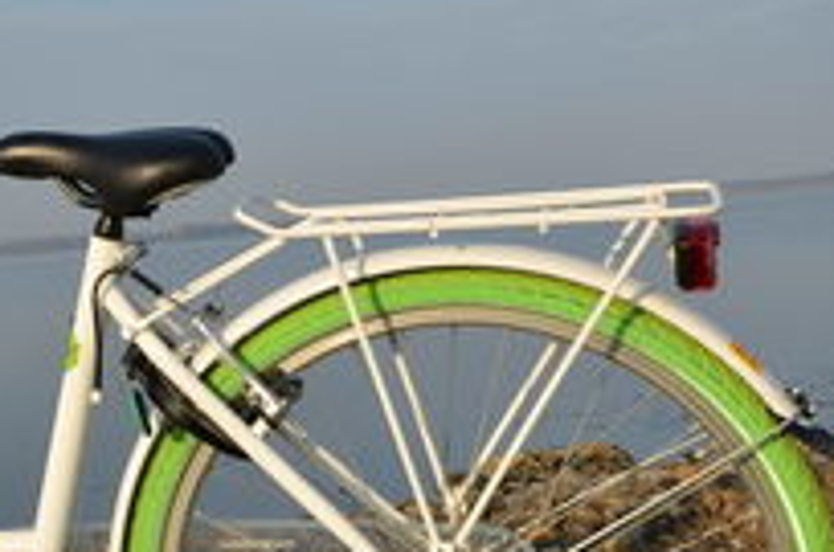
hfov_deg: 23.8
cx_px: -45
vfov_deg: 16.7
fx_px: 1872
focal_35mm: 81
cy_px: 366
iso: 100
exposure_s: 1/250
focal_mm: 22
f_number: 8
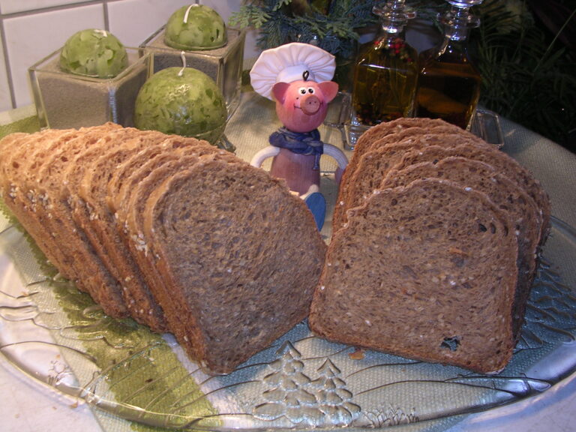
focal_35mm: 38
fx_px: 632
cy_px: 216
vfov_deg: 37.7
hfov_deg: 49.0
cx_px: 288
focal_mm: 5.8
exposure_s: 1/30
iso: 100
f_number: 2.8
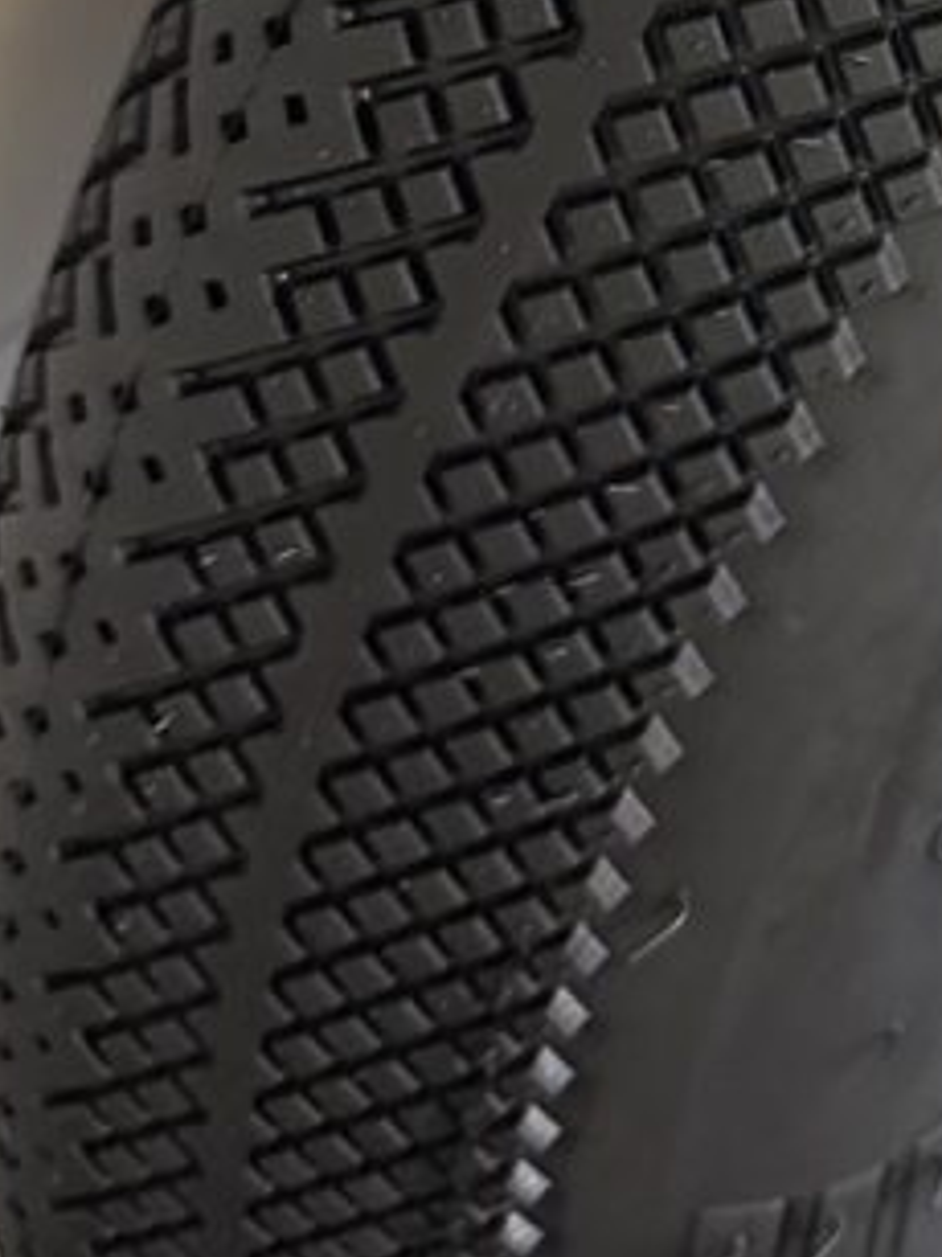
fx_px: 2905
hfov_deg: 17.2
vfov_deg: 22.2
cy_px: -315
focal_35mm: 80
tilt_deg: -54.6
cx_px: 1266
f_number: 1.78
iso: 640
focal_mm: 6.86
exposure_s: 1/33
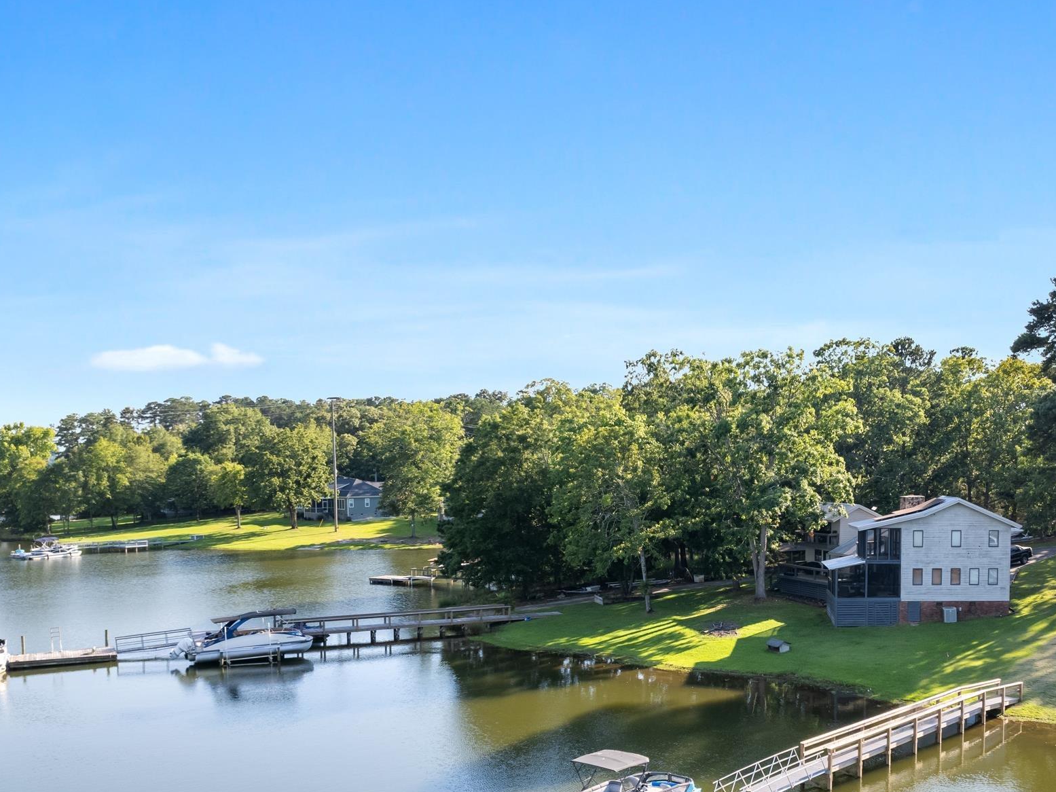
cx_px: 734
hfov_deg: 52.5
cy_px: 551
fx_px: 1037
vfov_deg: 41.1
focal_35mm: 34
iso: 100
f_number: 2.8
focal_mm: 8.38
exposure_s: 1/800
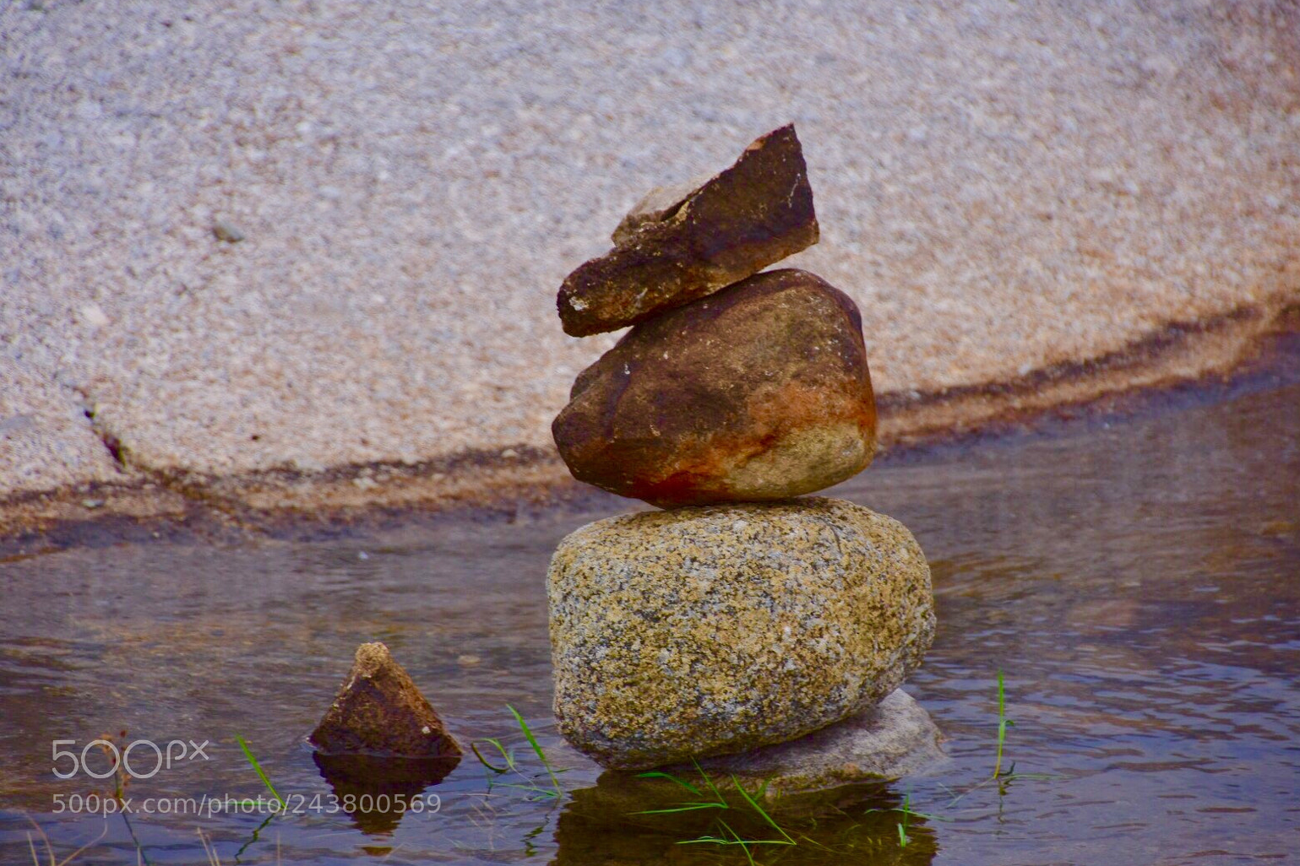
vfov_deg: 4.8
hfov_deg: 7.1
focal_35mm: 289
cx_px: 675
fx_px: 10418
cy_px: 420
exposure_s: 1/160
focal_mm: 185
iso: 100
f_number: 8
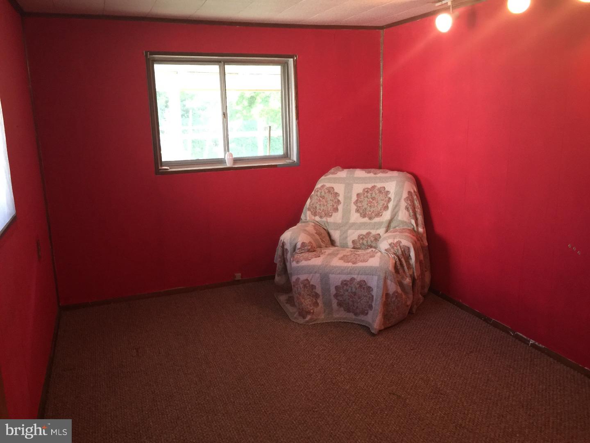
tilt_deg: -11.5
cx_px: 295
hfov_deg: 61.7
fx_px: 494
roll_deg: -0.5
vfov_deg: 48.2
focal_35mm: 29
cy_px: 222
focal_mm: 4.15
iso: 80
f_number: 2.2
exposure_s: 1/15
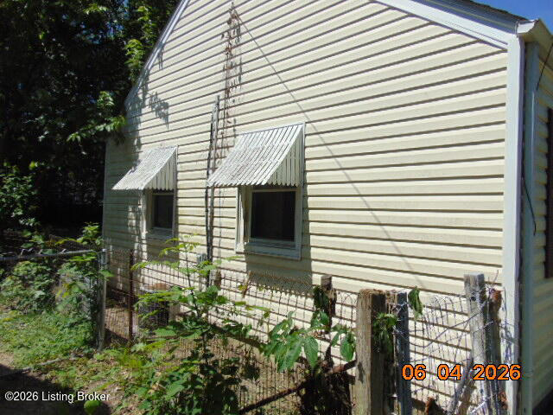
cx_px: 276
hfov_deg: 69.4
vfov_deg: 54.9
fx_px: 399
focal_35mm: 25
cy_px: 208
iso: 80
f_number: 7.7
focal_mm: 4.5
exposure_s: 1/320
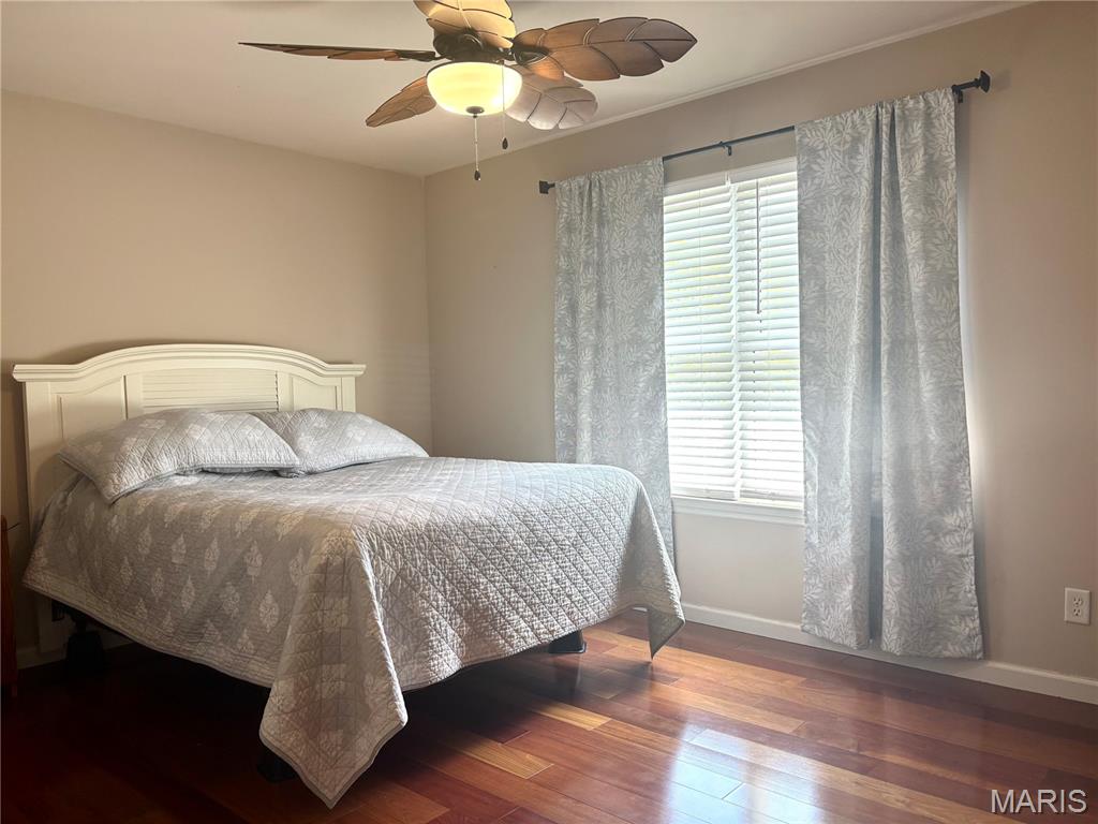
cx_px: 549
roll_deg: +1.8
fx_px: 825
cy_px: 412
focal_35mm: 26
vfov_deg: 53.1
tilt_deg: -2.3
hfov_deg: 67.3
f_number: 1.6
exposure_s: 1/60
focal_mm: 5.96
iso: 64
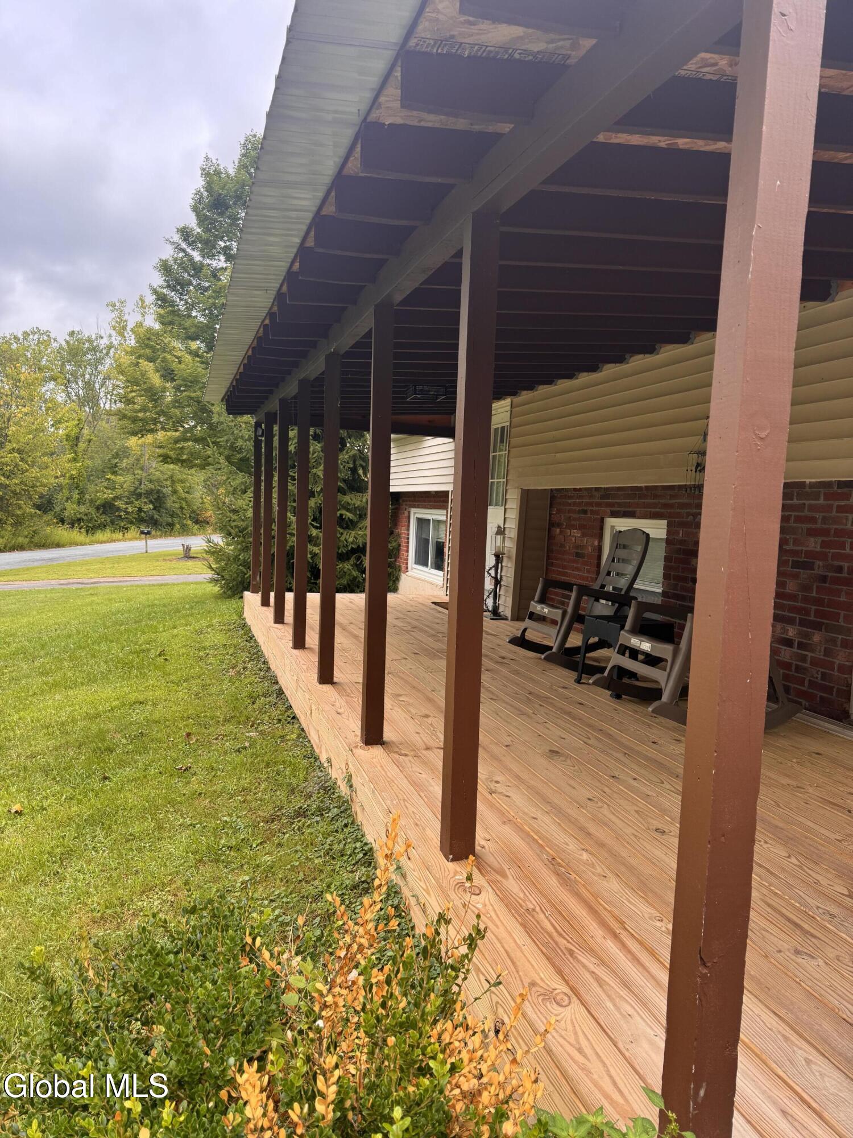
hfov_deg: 56.8
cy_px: 569
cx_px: 426
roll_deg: -2.7
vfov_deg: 71.6
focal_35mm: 24
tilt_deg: -4.2
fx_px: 789
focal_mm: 6.76
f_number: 1.78
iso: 80
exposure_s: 1/442
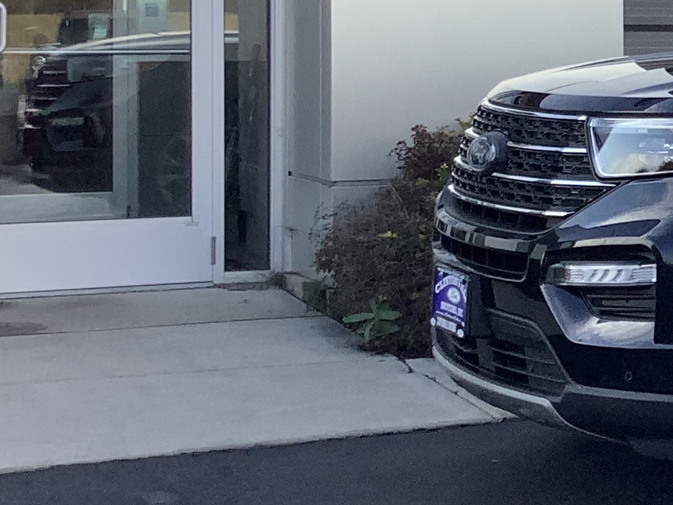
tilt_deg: -1.9
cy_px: 53
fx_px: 2216
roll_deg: +0.0
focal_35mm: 114
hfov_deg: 15.2
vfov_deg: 12.9
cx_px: 1179
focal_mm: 3.3
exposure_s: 1/476
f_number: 2.4
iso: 25
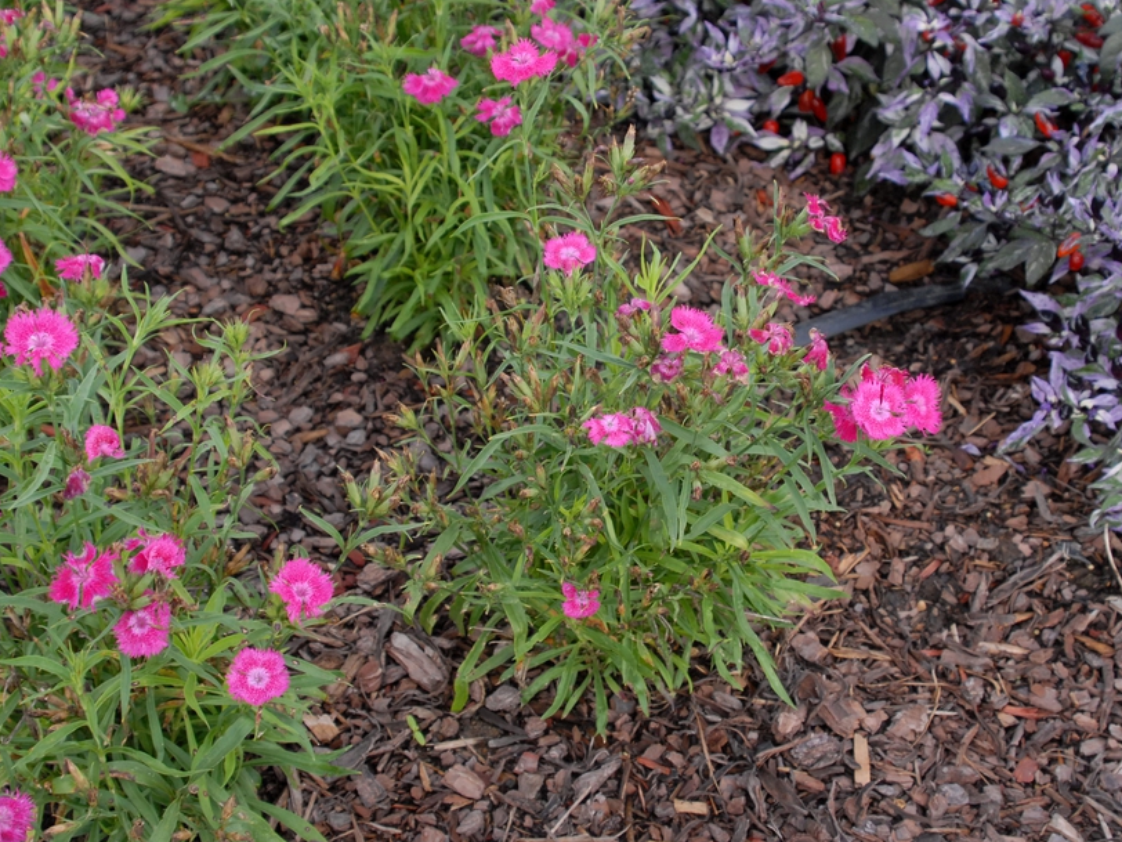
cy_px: 380
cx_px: 636
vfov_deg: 28.5
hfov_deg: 37.4
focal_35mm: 51
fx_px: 1653
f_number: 6.3
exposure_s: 1/160
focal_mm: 28
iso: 400
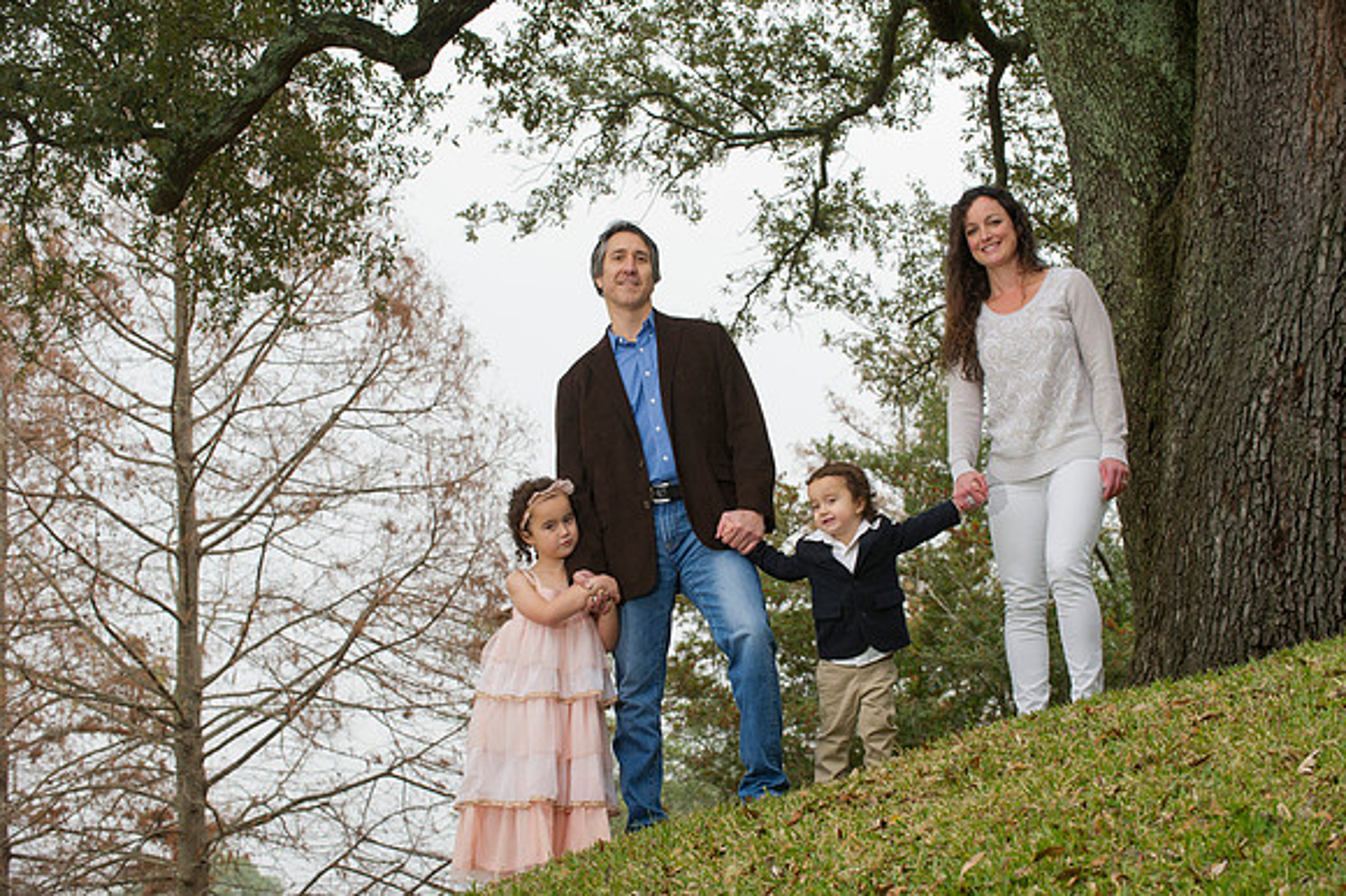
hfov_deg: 20.8
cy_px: 448
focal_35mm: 98
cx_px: 673
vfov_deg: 13.9
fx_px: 3662
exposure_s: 1/250
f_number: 7.1
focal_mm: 98
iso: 640
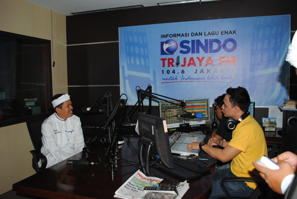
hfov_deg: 61.8
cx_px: 148
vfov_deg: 43.8
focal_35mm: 30
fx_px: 248
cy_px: 100
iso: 200
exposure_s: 1/60
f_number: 3.8
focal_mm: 20
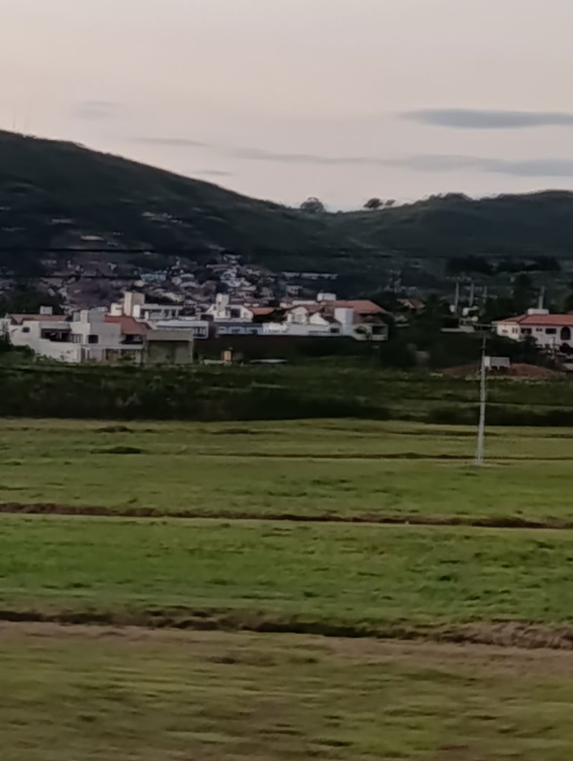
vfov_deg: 34.2
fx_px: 1211
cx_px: -10
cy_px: 200
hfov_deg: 25.2
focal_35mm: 55
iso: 320
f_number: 1.6
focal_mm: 6.14
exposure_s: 1/120
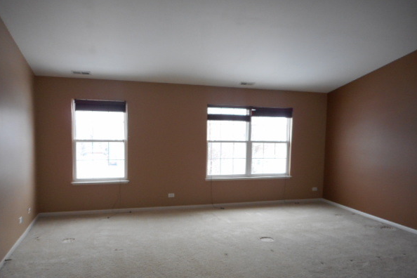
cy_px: 159
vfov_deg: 46.3
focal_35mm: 28
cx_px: 217
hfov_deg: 65.4
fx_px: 324
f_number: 3.7
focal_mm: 4.5
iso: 160
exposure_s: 1/30
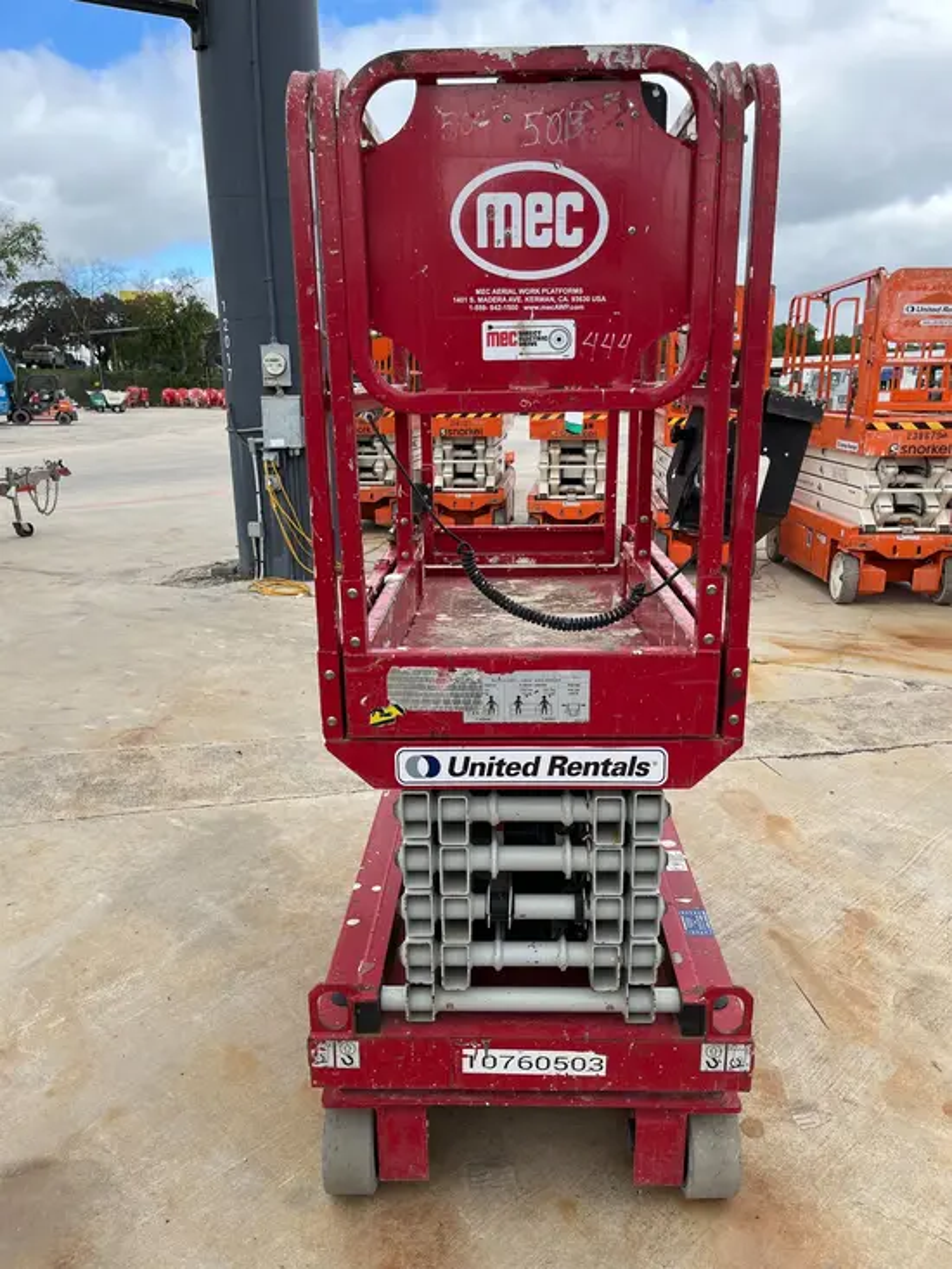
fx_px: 953
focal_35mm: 26
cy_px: 634
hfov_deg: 53.1
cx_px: 476
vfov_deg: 67.3
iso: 50
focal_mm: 5.1
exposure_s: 1/967
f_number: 1.6
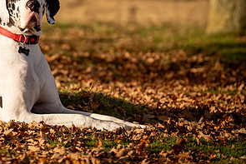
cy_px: 15
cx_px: 9
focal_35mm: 254
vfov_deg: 5.4
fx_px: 1736
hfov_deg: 8.1
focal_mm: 129
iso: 200
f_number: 2.8
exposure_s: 1/3200
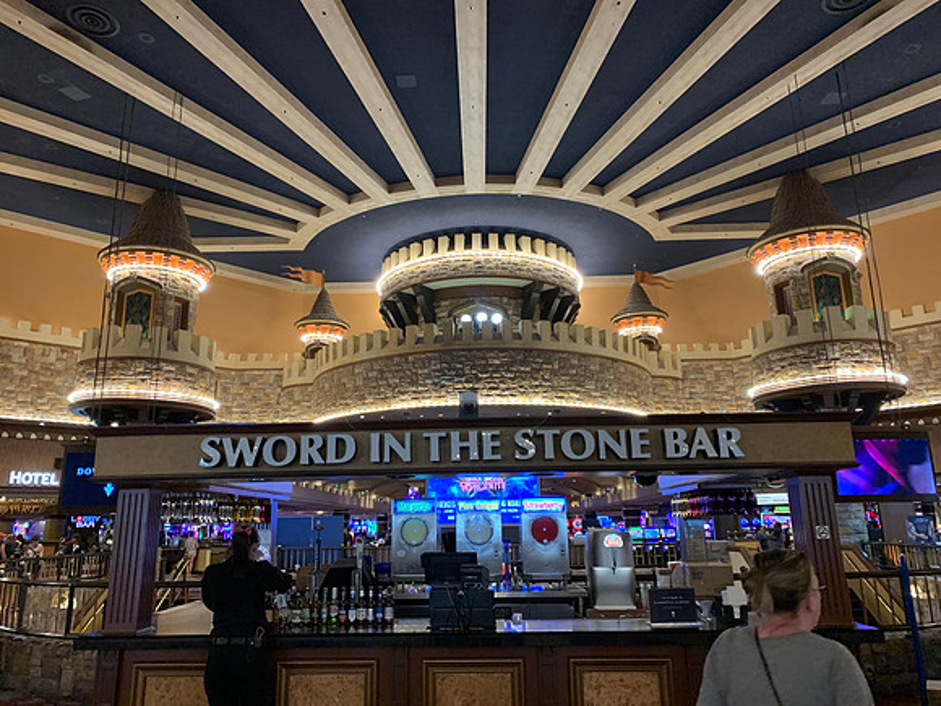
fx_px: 707
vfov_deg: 53.1
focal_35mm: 26
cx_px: 470
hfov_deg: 67.3
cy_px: 353
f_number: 1.8
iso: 320
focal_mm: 4.25
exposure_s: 1/40
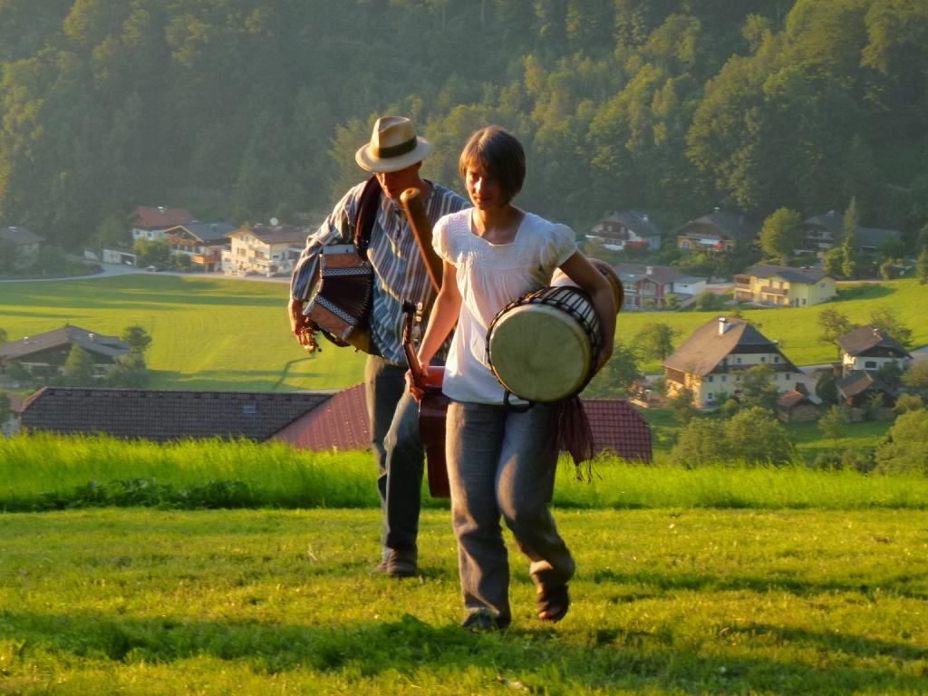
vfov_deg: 11.3
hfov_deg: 15.1
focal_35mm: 131
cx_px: 464
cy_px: 348
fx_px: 3512
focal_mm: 23.4
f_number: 5.2
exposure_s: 1/80
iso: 160
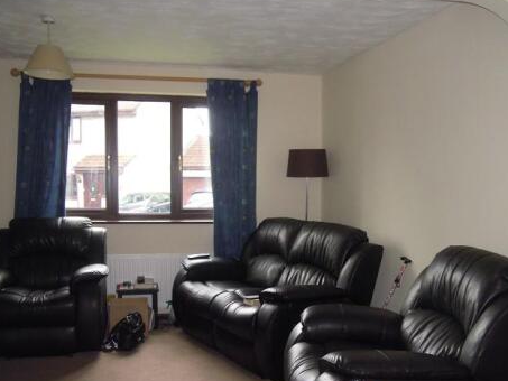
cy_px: 229
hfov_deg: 51.3
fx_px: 528
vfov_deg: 39.5
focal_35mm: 36
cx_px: 247
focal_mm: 5
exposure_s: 1/40
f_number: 2.7
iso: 220
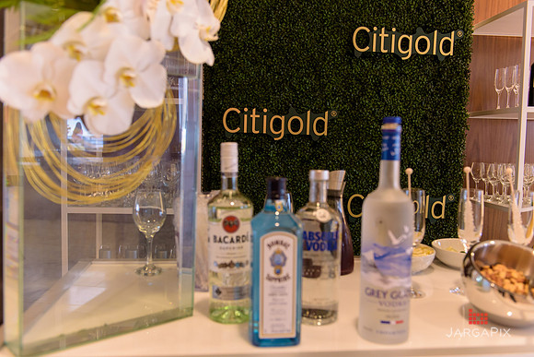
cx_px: 267
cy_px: 178
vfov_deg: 41.1
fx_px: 475
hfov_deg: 58.7
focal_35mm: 32
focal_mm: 32
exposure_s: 1/125
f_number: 3.2
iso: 1600
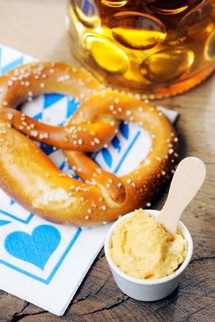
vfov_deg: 19.5
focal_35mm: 105
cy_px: 161
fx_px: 940
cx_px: 108
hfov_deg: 13.1
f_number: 8
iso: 100
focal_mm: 105
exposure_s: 1/5
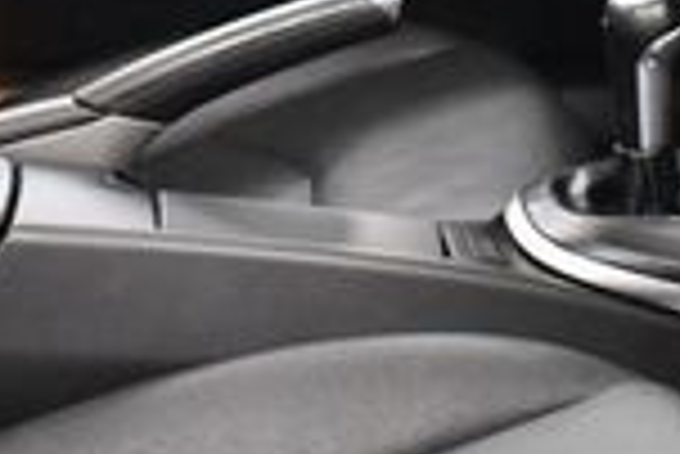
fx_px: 2893
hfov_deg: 13.3
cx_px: 131
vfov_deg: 8.9
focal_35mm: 153
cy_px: -40
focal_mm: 18
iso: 3200
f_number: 3.5
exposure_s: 1/125
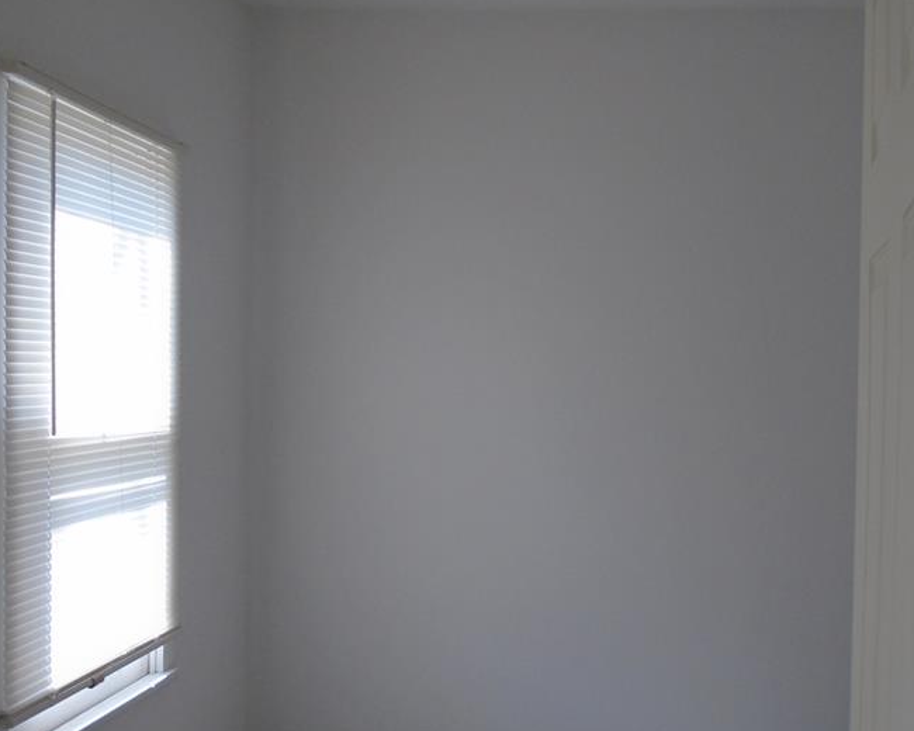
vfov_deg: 37.2
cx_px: 487
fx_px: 1082
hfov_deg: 45.8
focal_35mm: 40
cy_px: 432
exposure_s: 1/100
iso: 100
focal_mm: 4.6
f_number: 3.2
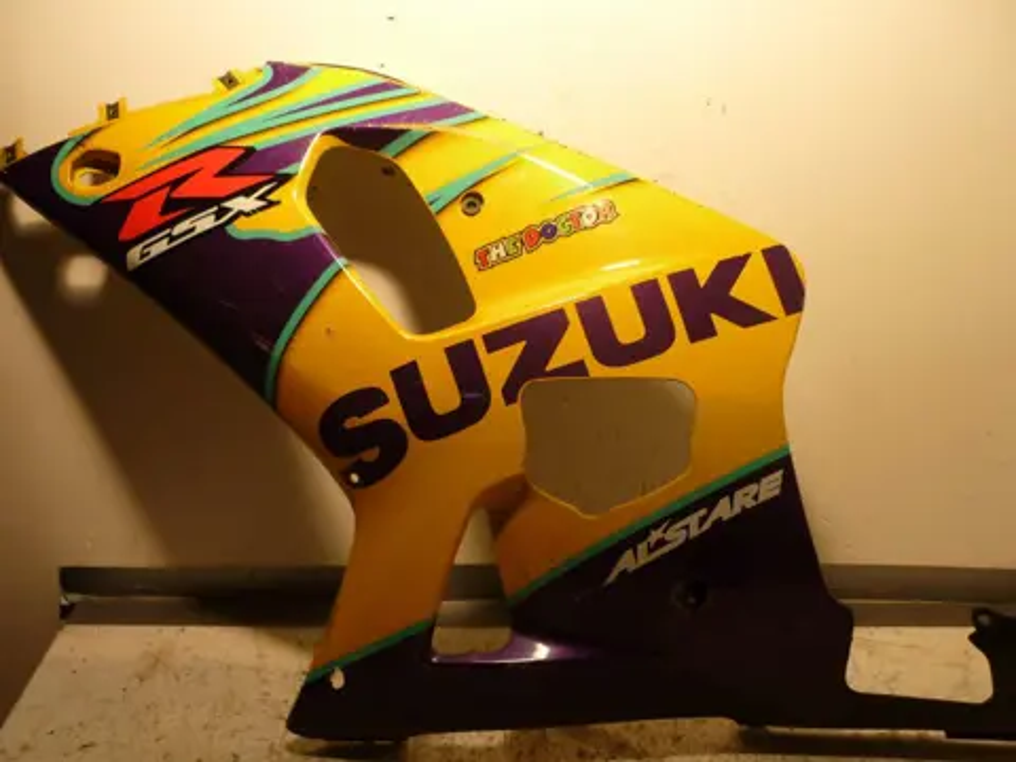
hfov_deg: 55.4
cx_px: 508
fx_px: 969
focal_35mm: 33
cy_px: 381
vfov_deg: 42.9
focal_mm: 5.5
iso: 80
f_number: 2.8
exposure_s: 1/50
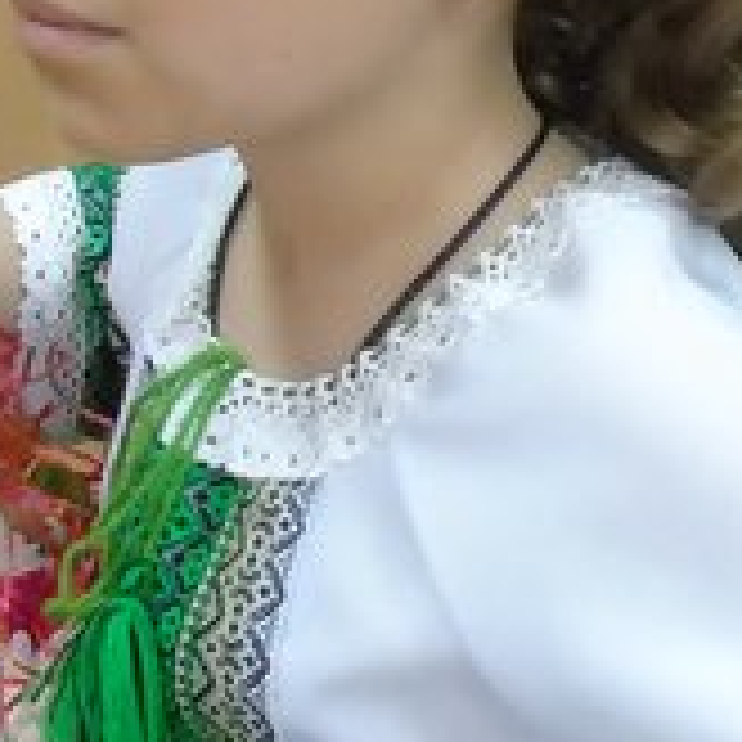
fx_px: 3541
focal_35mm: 146
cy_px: 4
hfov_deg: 11.6
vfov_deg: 11.8
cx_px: 976
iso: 640
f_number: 3.8
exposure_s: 1/20
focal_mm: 6.1
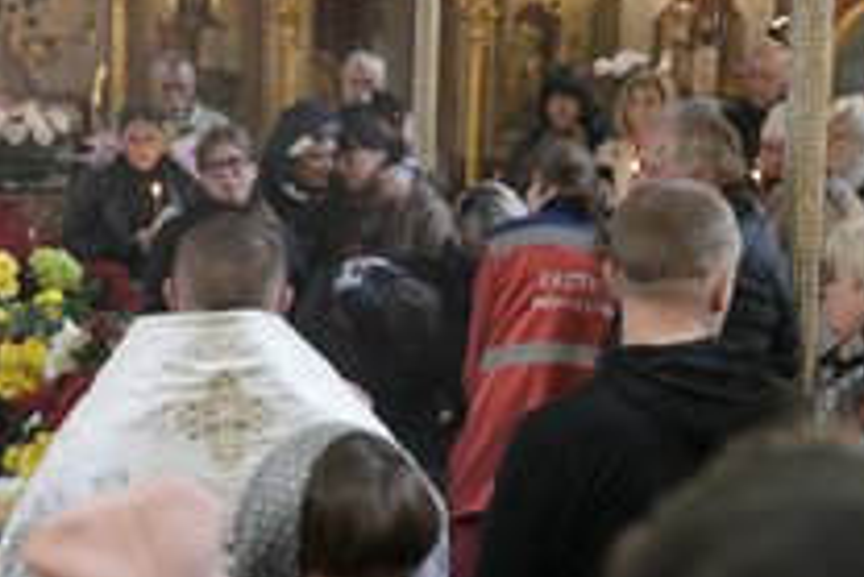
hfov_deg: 26.3
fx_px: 1849
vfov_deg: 17.7
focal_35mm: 77
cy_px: 268
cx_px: 361
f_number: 2.8
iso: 3200
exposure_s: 1/125
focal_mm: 40
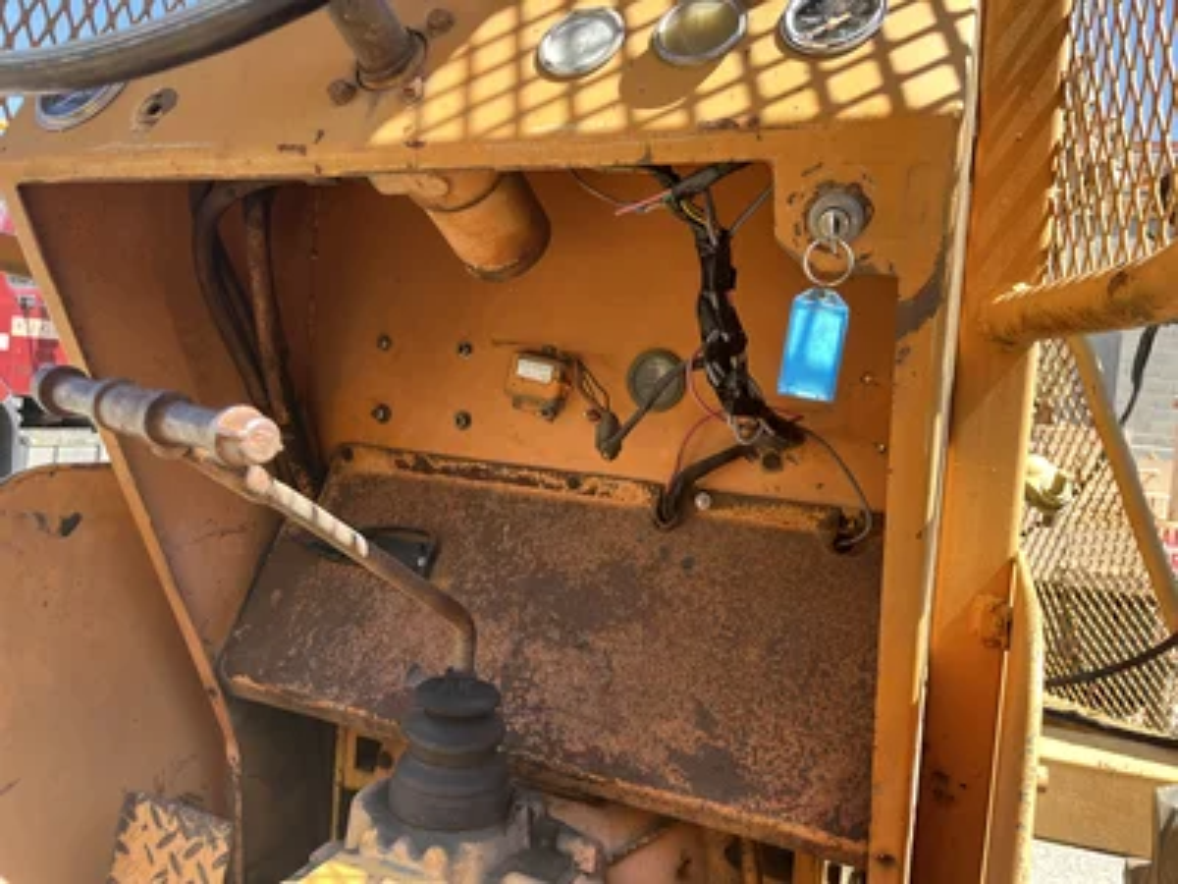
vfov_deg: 53.1
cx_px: 589
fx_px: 885
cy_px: 442
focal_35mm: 26
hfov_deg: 67.3
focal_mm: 5.1
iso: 50
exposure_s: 1/340
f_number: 1.6
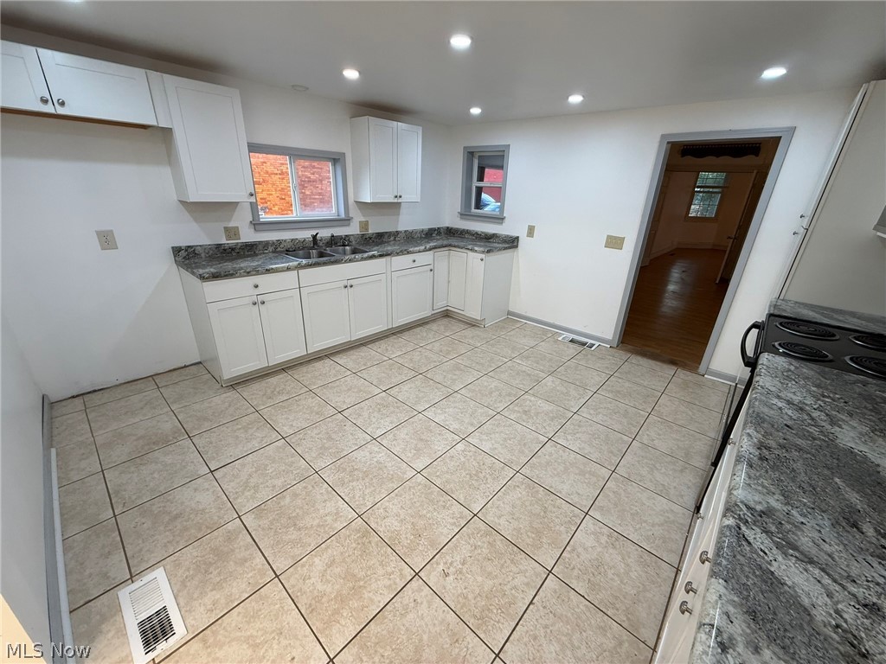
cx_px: 443
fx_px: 358
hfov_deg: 102.1
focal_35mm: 14
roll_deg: -1.4
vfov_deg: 85.7
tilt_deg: -22.9
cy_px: 332
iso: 125
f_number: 2.2
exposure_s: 1/120
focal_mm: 2.22
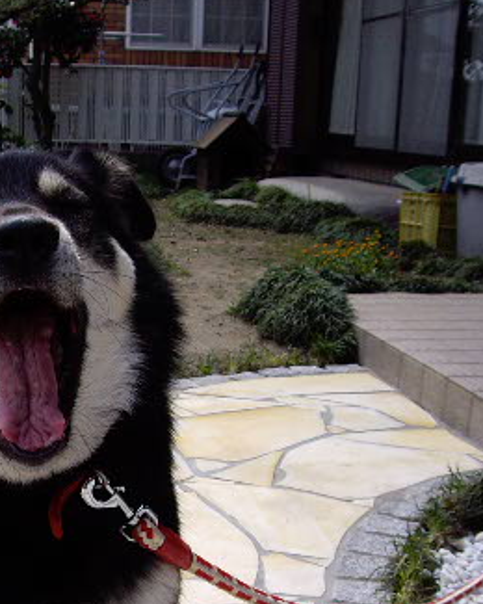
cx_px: -11
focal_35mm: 73
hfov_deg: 20.3
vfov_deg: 25.9
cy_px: 407
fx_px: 1304
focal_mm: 6.2
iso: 64
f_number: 4.3
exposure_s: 1/500
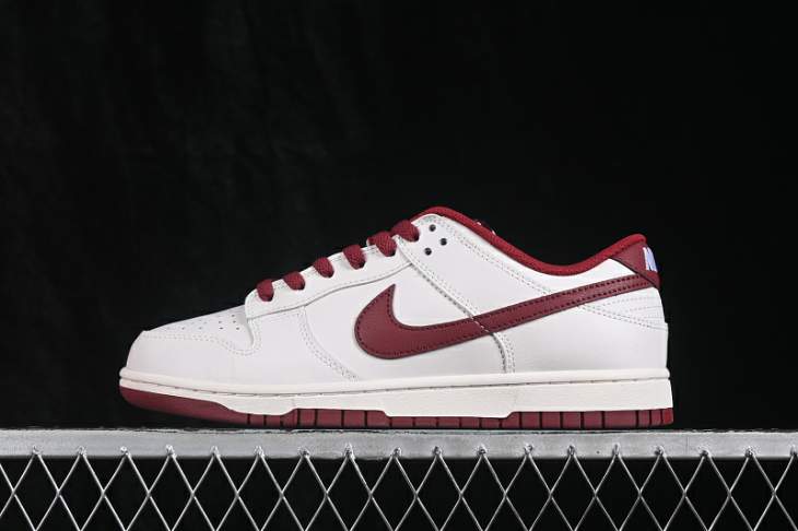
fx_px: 1662
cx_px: 399
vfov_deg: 18.2
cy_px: 266
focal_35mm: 75
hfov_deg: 27.0
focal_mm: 50
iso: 160
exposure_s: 1/80
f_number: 8
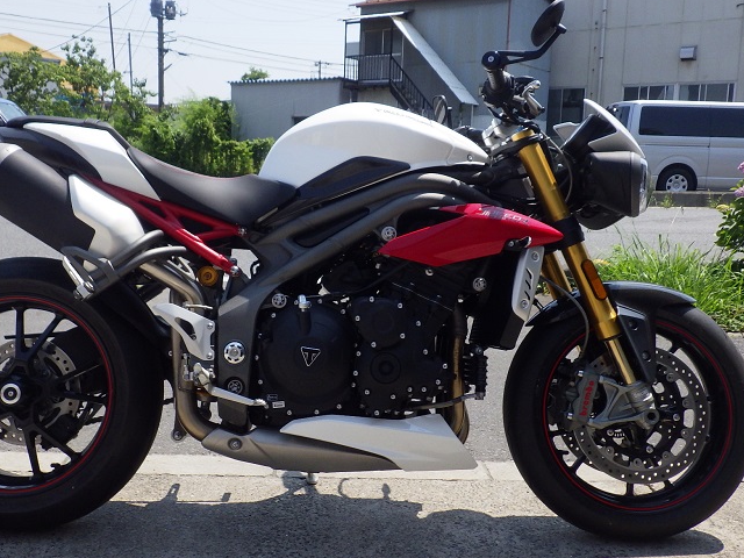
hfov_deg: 52.4
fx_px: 752
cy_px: 271
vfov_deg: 40.7
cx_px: 315
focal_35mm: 35
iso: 250
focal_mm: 5
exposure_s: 1/1250
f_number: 4.2
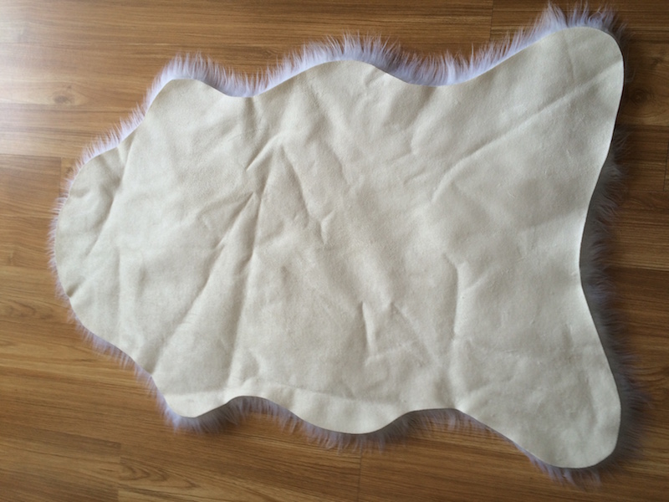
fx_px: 560
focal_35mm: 29
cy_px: 251
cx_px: 334
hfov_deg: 61.7
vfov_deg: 48.2
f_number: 2.2
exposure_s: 1/50
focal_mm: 4.15
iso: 32
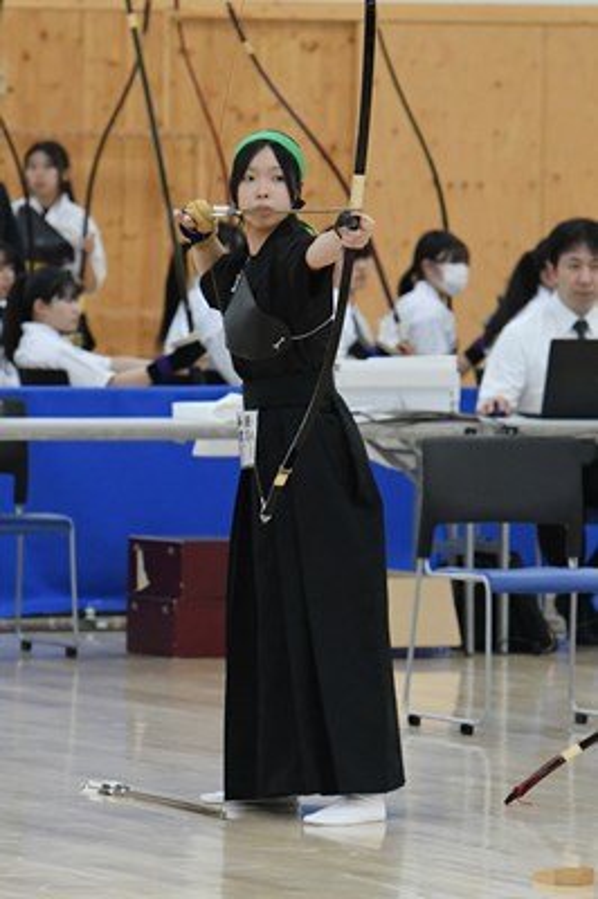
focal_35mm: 340
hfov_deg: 4.0
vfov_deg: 6.1
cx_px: 299
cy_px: 450
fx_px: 8486
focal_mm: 170
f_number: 5.6
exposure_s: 1/500
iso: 6400
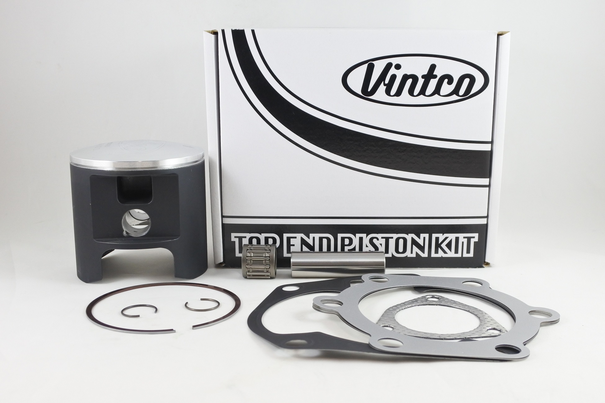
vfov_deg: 37.9
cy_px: 202
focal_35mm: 35
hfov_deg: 54.4
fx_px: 588
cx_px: 302
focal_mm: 13.1
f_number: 4
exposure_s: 1/125
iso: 560
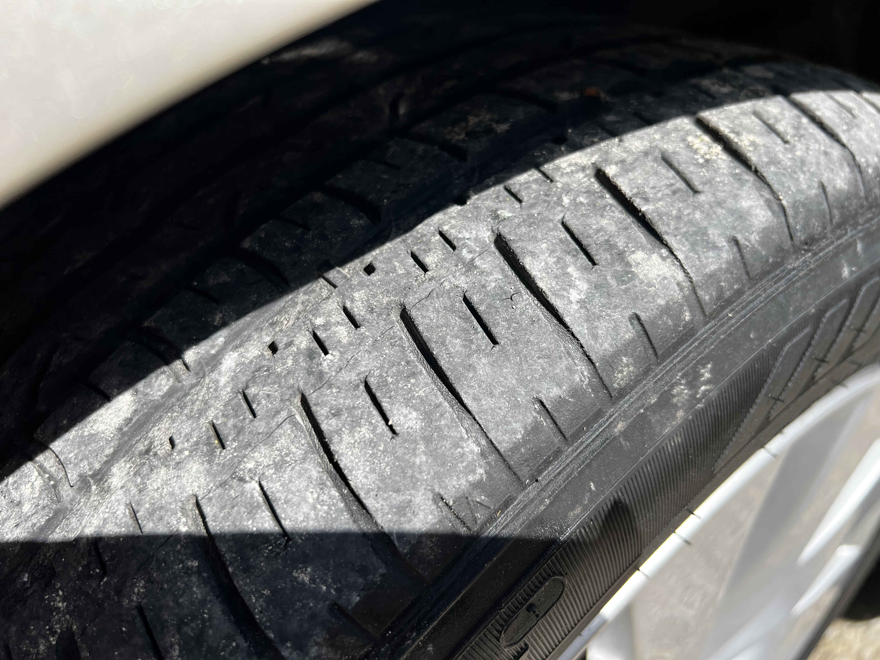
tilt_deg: -34.5
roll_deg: -3.0
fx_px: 661
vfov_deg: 53.1
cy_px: 330
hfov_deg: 67.3
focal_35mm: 26
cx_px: 440
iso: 50
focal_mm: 5.7
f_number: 1.5
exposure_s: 1/1295
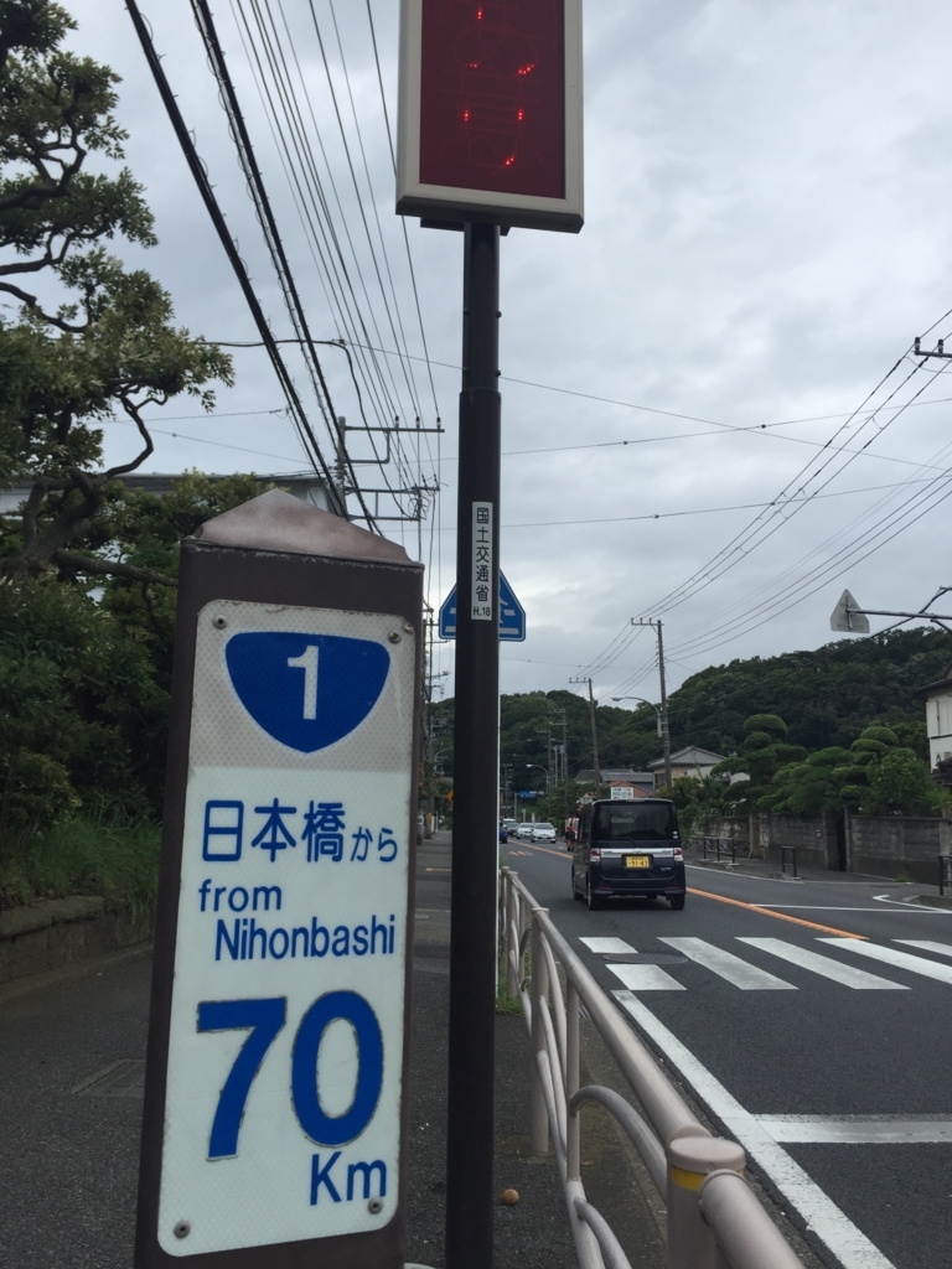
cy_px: 634
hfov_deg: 48.2
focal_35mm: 29
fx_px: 1063
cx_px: 476
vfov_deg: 61.7
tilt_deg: +9.6
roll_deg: -1.2
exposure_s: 1/746
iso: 32
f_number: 2.2
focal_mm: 4.15
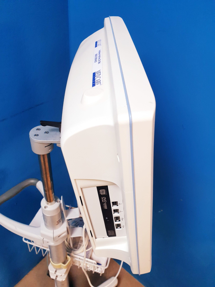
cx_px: 108
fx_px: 215
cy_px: 144
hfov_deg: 53.1
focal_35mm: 26
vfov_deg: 67.3
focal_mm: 4.3
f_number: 2.4
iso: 160
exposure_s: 1/50
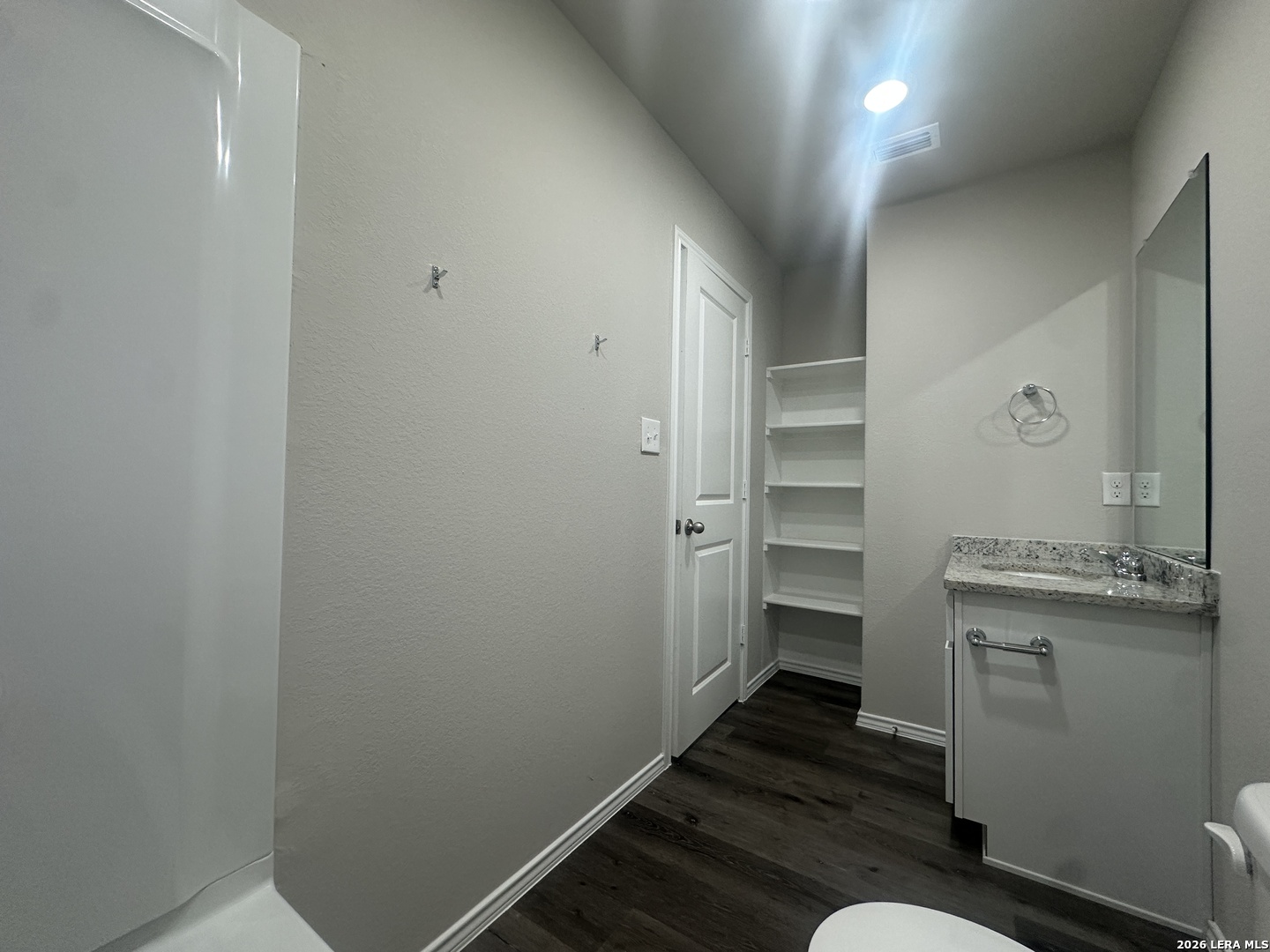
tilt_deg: +1.3
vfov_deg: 85.7
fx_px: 514
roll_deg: -1.4
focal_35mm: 14
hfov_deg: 102.1
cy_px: 476
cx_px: 635
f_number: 2.2
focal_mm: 2.22
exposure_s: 1/120
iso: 200
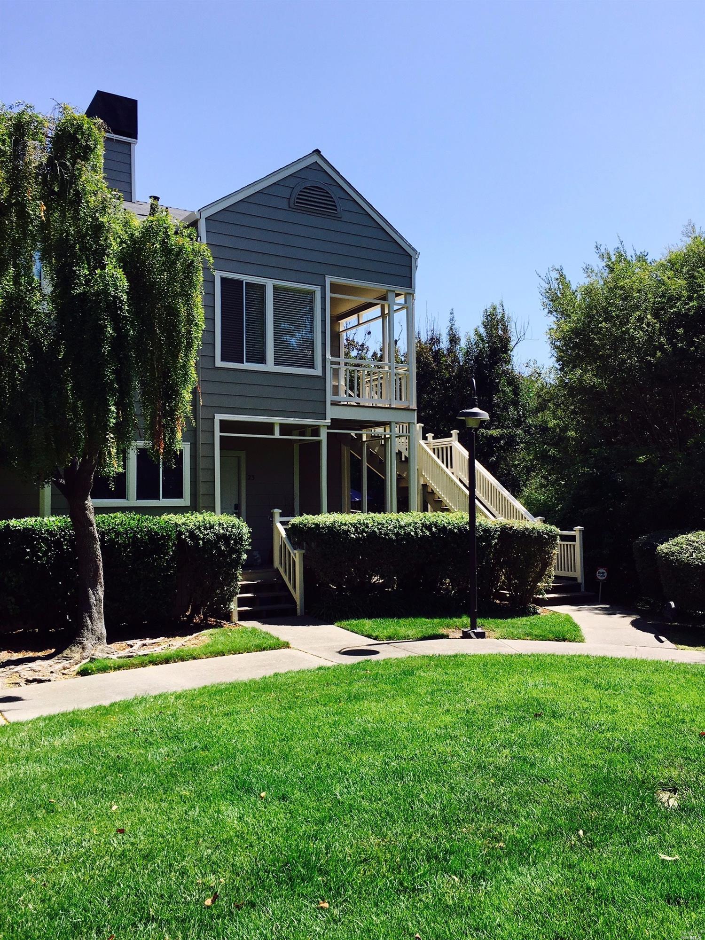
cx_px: 352
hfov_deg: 48.2
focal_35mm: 29
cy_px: 470
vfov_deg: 61.7
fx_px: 787
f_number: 2.2
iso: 25
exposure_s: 1/1374
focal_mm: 4.15
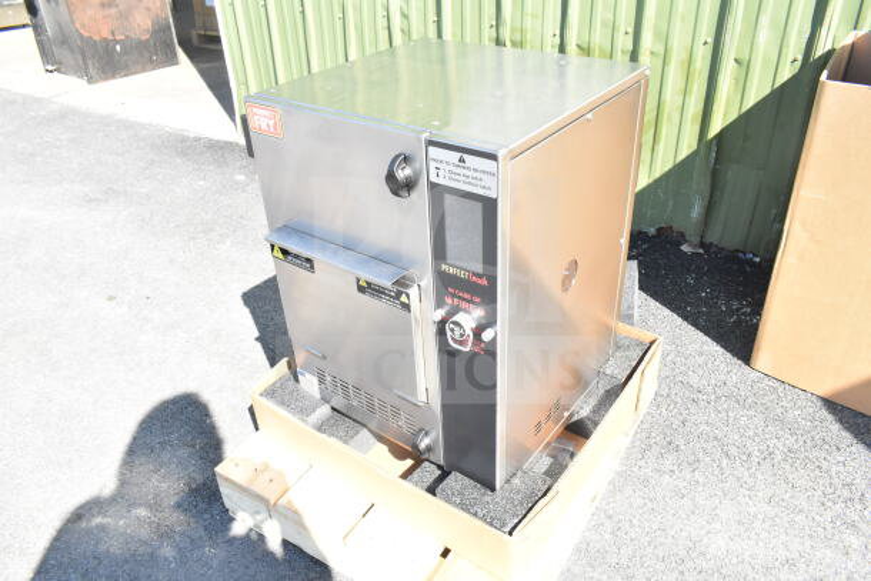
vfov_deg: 48.0
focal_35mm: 27
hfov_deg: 67.4
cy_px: 290
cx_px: 436
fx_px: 653
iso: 1600
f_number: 10
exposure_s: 1/400
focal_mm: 18
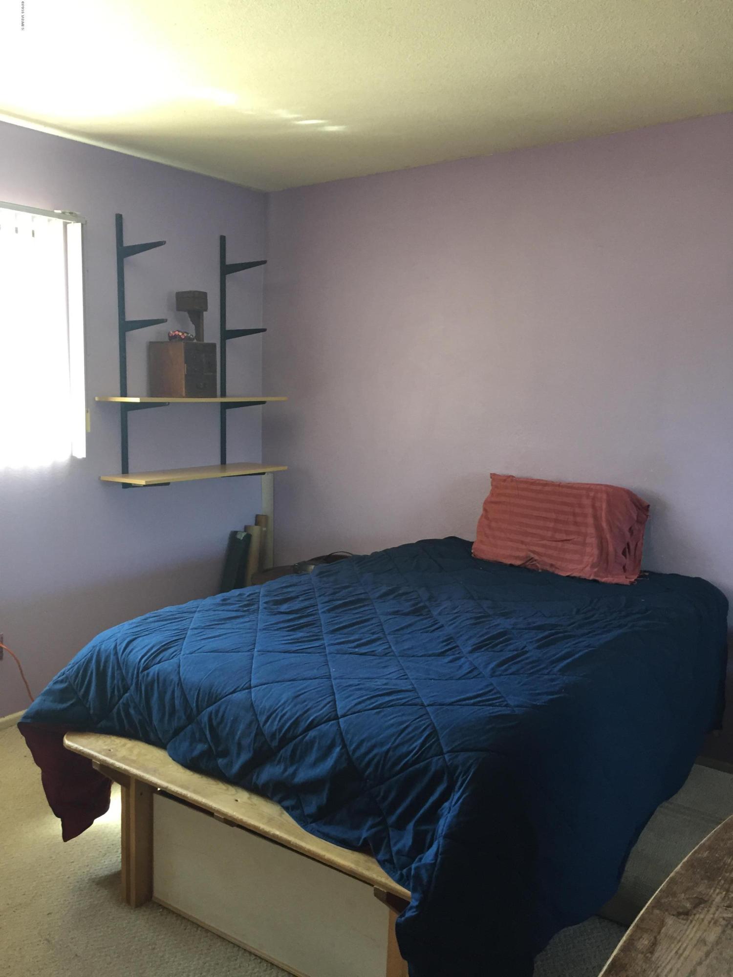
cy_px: 488
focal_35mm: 29
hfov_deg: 48.2
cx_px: 366
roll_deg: -1.1
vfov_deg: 61.7
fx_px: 819
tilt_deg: -9.6
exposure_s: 1/30
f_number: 2.2
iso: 100
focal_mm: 4.15
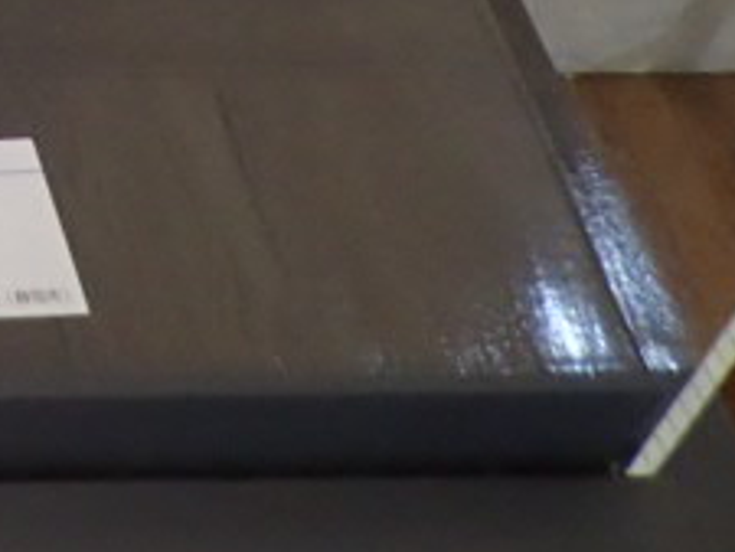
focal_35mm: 142
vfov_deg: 9.0
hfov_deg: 11.5
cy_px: -950
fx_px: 3017
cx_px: -1016
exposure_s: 1/60
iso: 200
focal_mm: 4.5
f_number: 2
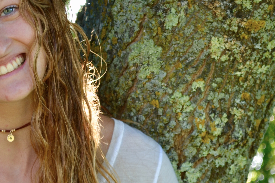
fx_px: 1437
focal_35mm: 188
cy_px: 70
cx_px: -15
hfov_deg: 10.8
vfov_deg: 7.3
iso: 200
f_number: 5.6
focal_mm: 55
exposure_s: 1/30
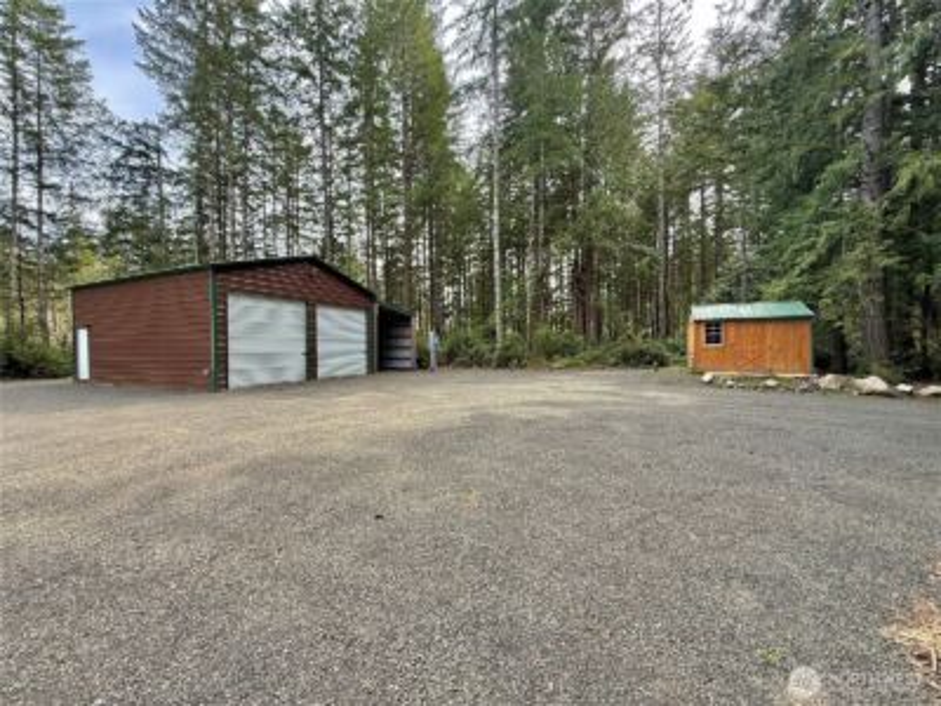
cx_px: 470
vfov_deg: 85.7
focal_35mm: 14
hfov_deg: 102.1
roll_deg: +0.1
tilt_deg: +0.3
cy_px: 353
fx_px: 381
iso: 50
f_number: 2.2
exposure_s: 1/228
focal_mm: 2.22
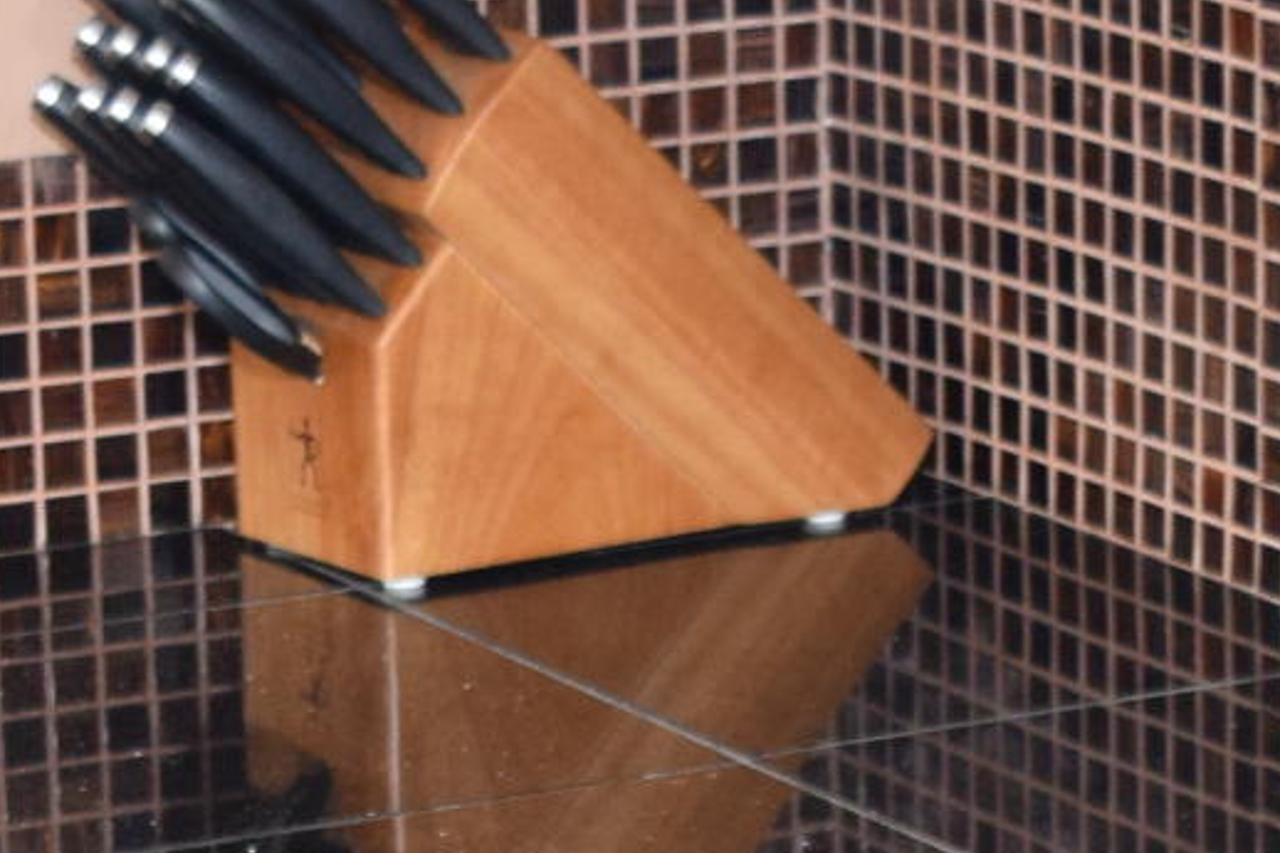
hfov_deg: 9.1
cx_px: 687
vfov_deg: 5.9
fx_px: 8033
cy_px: 1780
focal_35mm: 226
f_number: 5
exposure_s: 1/100
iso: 800
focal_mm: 26
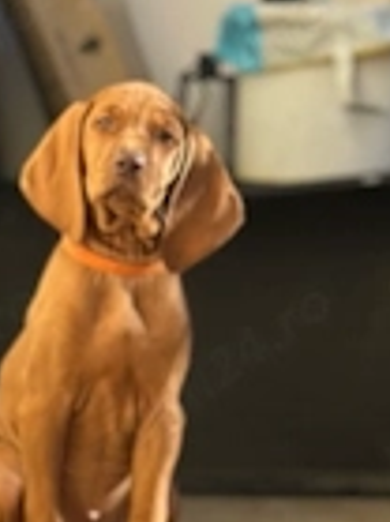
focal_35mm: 138
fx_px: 2076
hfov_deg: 10.6
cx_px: -8
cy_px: 717
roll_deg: -1.2
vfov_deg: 13.7
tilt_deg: -7.2
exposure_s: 1/1880
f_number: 1.78
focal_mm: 6.86
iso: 80
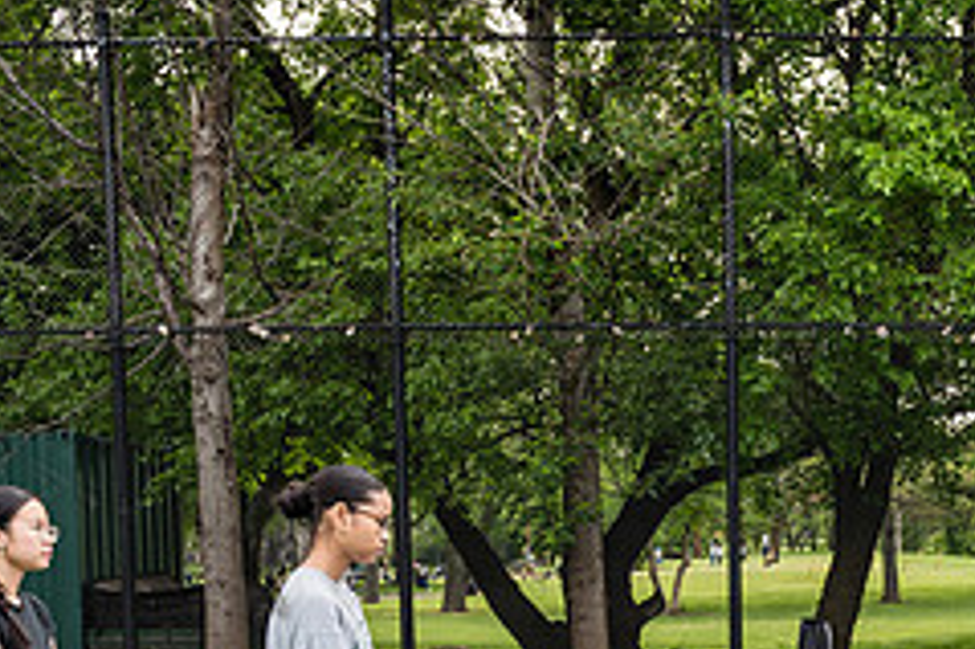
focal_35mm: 65
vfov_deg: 20.1
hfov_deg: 29.5
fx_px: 1759
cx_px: 903
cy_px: 681
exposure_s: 1/500
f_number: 4
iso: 200
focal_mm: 24
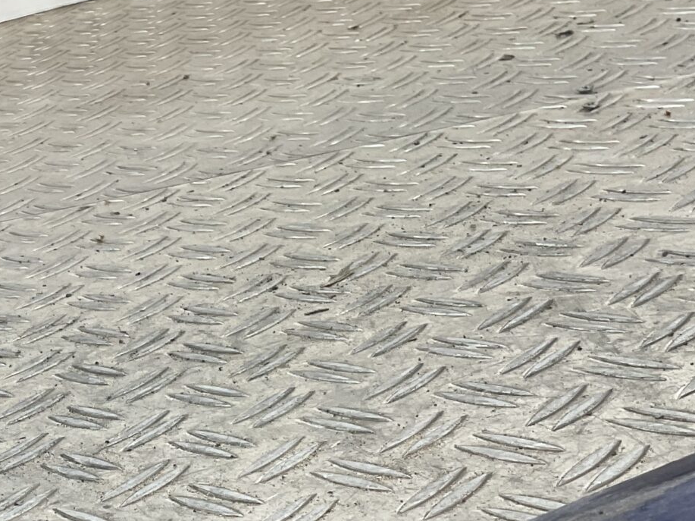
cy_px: 547
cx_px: 80
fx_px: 1626
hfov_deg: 23.5
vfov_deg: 17.7
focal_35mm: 81
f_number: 1.8
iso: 25
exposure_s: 1/120
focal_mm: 3
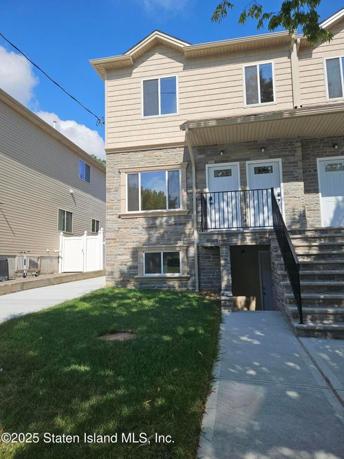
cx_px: 172
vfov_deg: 73.9
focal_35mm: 23
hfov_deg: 58.9
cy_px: 230
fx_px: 305
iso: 25
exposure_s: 1/1723
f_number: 1.8
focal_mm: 5.4
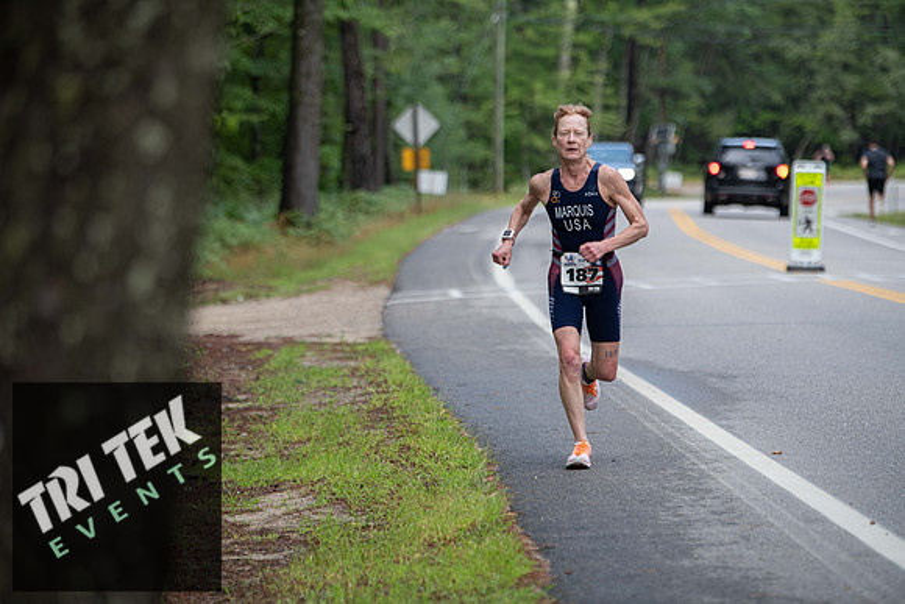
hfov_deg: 12.4
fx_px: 4149
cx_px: 452
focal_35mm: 165
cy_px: 302
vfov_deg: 8.3
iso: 250
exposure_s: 1/400
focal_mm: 165
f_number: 3.5
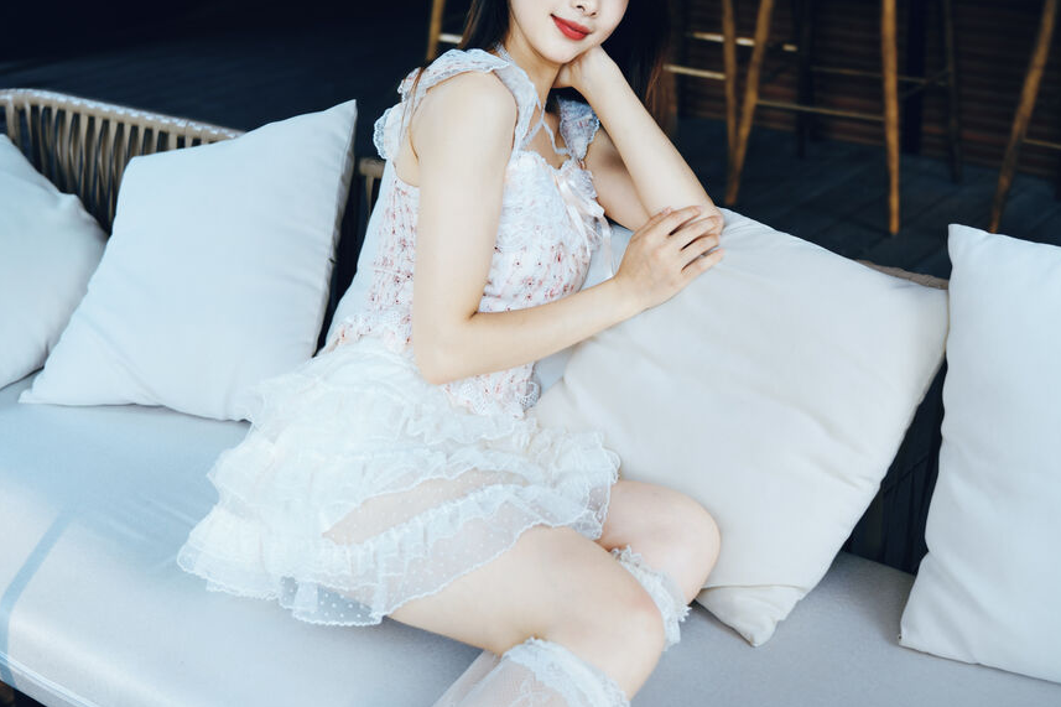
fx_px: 1444
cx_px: 552
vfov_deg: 27.3
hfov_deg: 40.3
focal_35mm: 49
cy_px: 225
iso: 100
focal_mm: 35
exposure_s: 1/250
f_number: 2.8
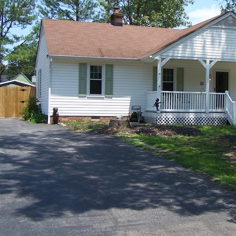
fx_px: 432
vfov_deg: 30.4
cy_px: 90
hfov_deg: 30.2
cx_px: 167
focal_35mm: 56
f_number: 2.8
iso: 80
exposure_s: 1/750
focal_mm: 6.3
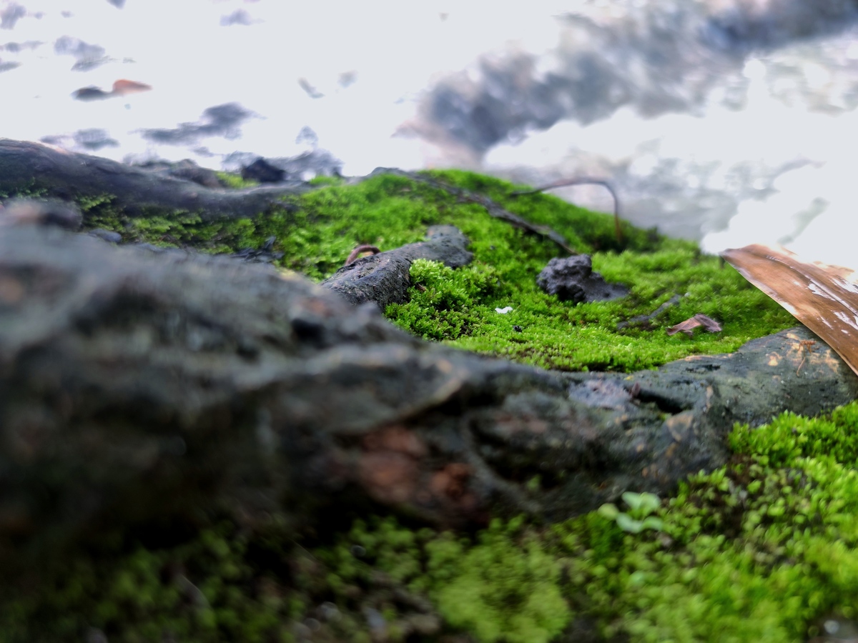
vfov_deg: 56.8
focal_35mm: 24
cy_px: 322
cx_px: 429
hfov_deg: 71.6
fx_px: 595
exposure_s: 1/100
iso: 110
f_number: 1.69
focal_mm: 6.72
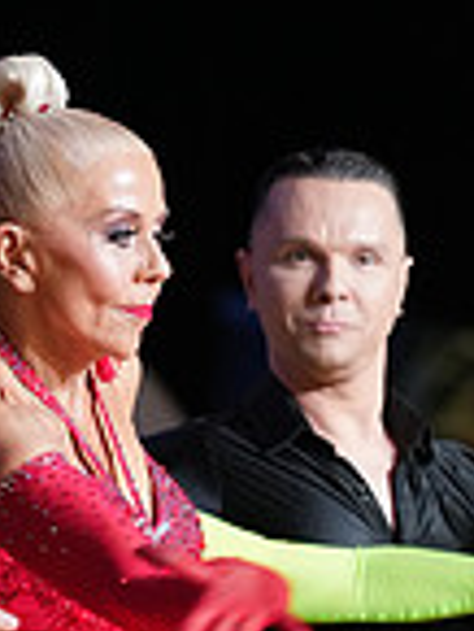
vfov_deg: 2.6
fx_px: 13782
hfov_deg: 2.0
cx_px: -107
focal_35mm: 756
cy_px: 831
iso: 2500
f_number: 4
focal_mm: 197
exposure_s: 1/250
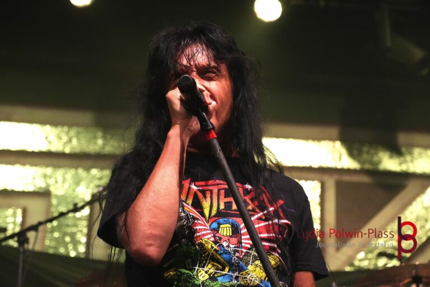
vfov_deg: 13.2
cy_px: 144
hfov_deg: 19.7
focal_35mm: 104
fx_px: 1236
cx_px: 215
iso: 6400
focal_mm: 69
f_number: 5
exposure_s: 1/160
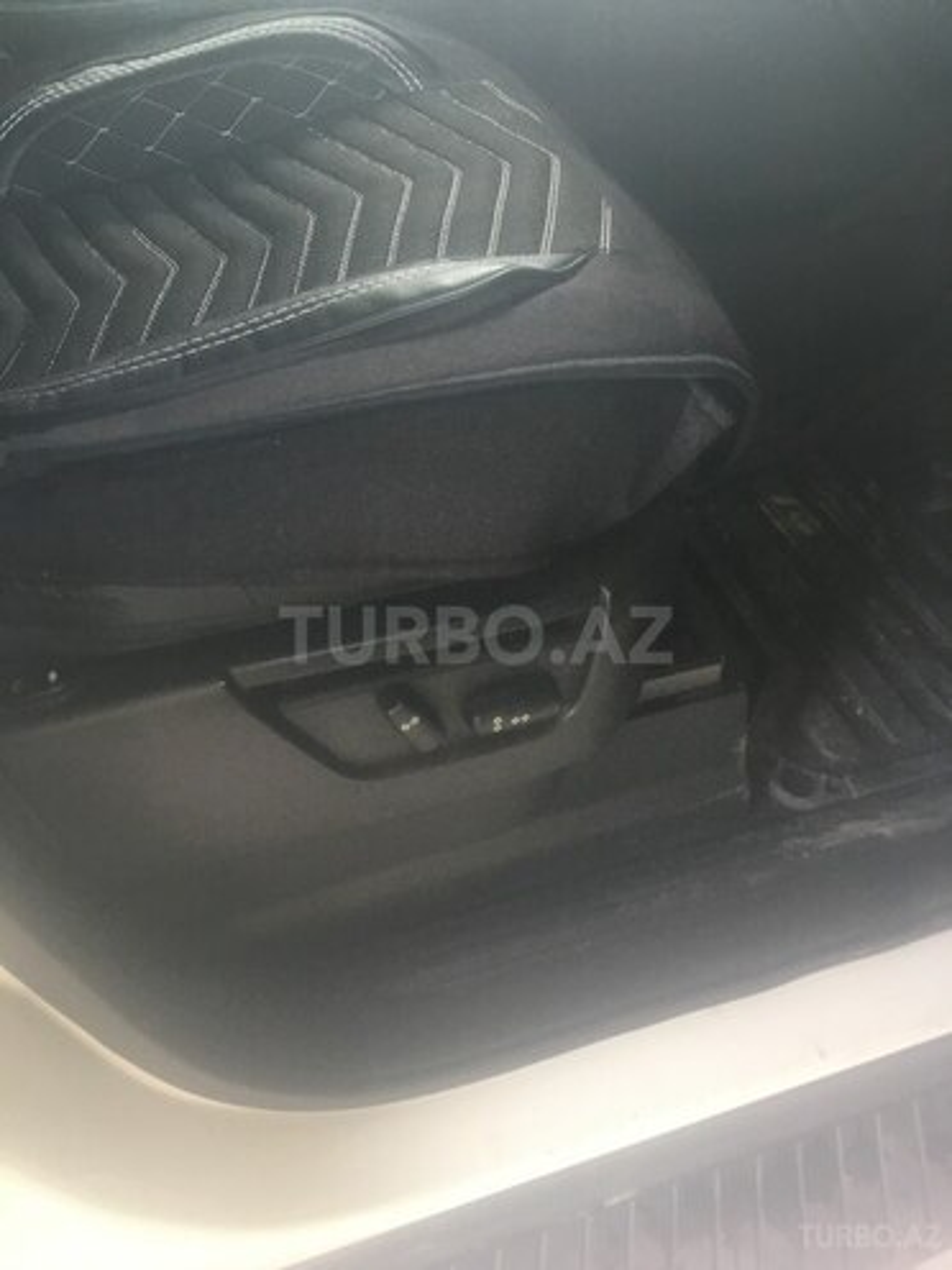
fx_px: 1063
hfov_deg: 48.2
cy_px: 635
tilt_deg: -45.2
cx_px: 476
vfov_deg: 61.7
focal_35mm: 29
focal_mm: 4.15
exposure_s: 1/33
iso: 100
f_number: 2.2
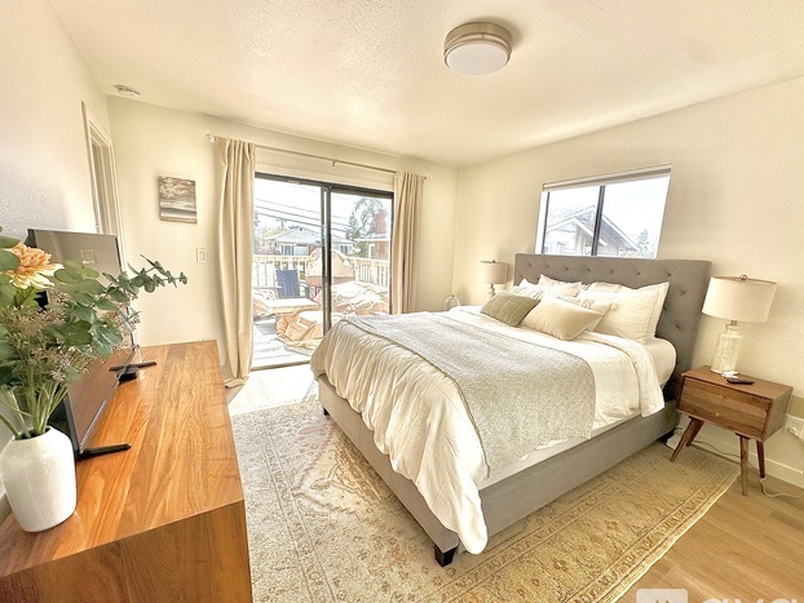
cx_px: 414
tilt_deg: -10.3
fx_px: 349
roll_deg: -1.3
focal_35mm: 15
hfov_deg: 98.1
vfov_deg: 81.7
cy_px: 318
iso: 40
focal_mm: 2.22
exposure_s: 1/399
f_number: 2.2
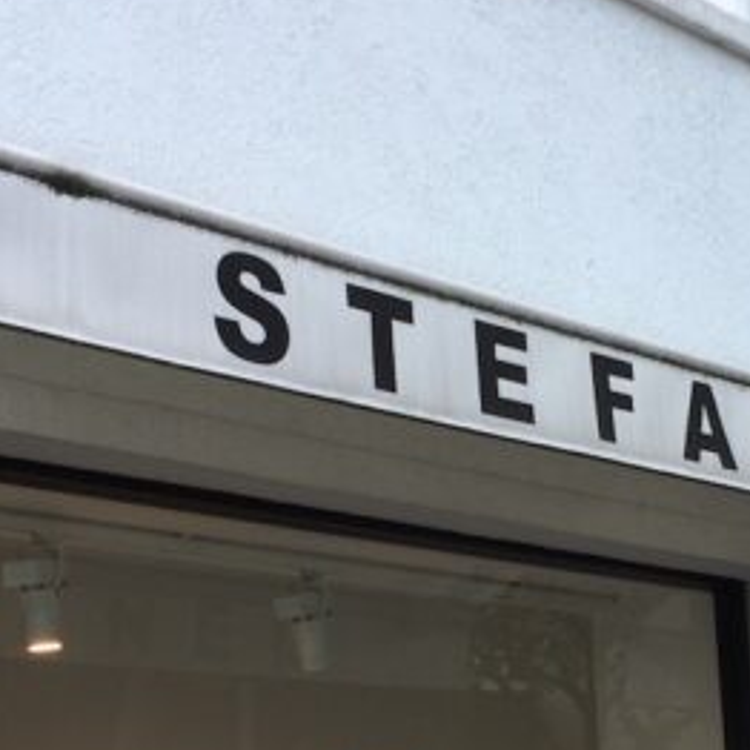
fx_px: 1838
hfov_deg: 22.6
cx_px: 635
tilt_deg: +11.5
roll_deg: +3.5
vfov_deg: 22.9
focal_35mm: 75
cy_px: 552
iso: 32
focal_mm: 4.15
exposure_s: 1/100
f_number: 2.2
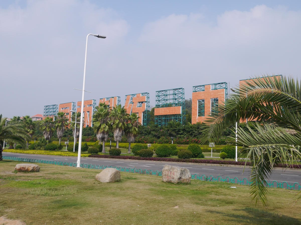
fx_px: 278
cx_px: 150
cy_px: 112
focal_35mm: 32
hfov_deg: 56.8
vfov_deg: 44.2
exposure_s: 1/500
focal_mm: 16
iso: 160
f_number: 9
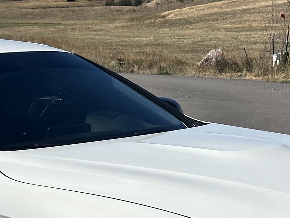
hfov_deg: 11.6
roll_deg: +2.1
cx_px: -2
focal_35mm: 169
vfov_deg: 8.6
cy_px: 291
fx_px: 1416
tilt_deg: -9.8
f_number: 1.78
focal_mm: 6.86
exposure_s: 1/8197
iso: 64
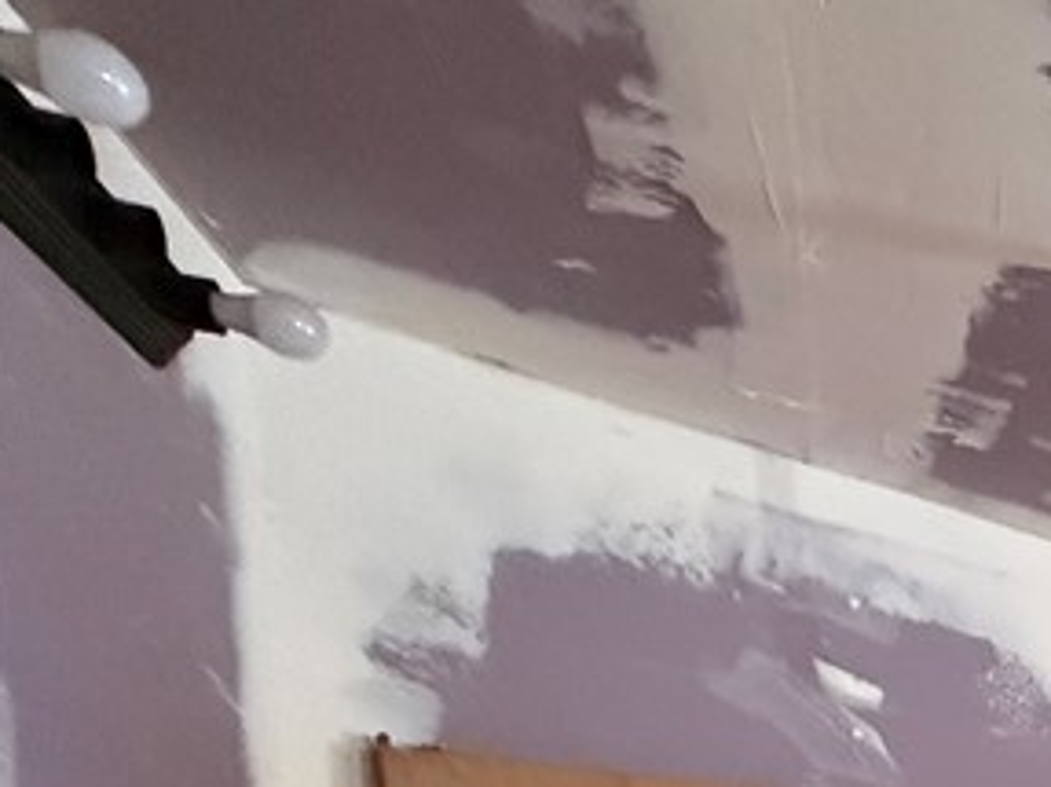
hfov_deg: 22.8
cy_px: 1201
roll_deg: -1.0
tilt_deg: -5.4
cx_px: 1857
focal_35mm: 50
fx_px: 1517
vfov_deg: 23.1
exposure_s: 1/60
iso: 640
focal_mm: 2.22
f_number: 2.2
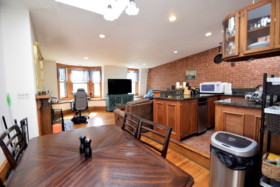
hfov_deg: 100.4
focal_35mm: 15
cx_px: 140
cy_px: 94
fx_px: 117
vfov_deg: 77.3
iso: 400
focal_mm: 10
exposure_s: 1/60
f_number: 4
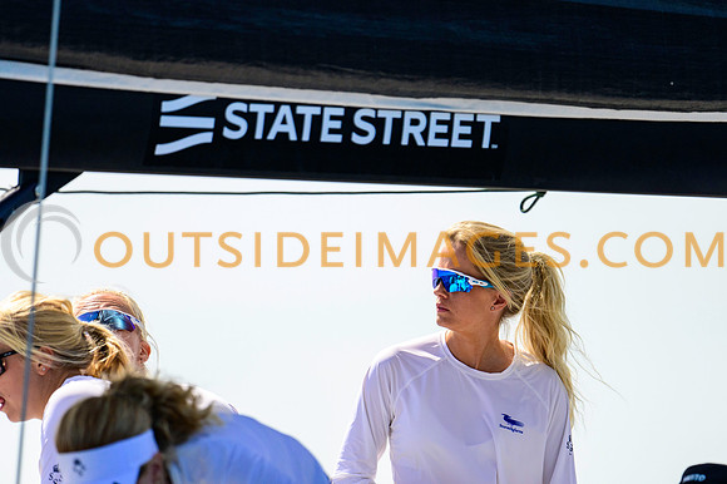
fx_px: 12109
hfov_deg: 3.4
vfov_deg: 2.3
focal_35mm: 600
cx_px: 364
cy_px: 242
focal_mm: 400
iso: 250
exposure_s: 1/2500
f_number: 4.5
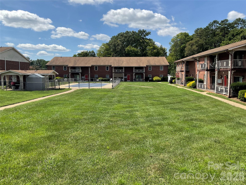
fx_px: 206
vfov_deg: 48.2
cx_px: 123
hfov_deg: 61.7
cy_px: 92
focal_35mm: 29
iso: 16
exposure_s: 1/1626
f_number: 1.8
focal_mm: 3
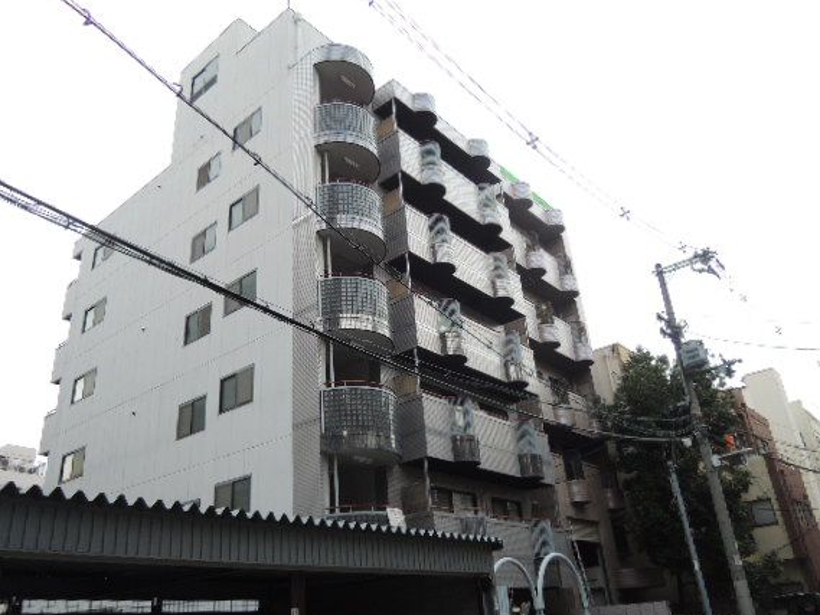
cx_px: 369
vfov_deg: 51.4
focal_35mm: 27
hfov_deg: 65.2
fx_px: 640
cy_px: 313
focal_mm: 4.3
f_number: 2.2
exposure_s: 1/500
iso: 100
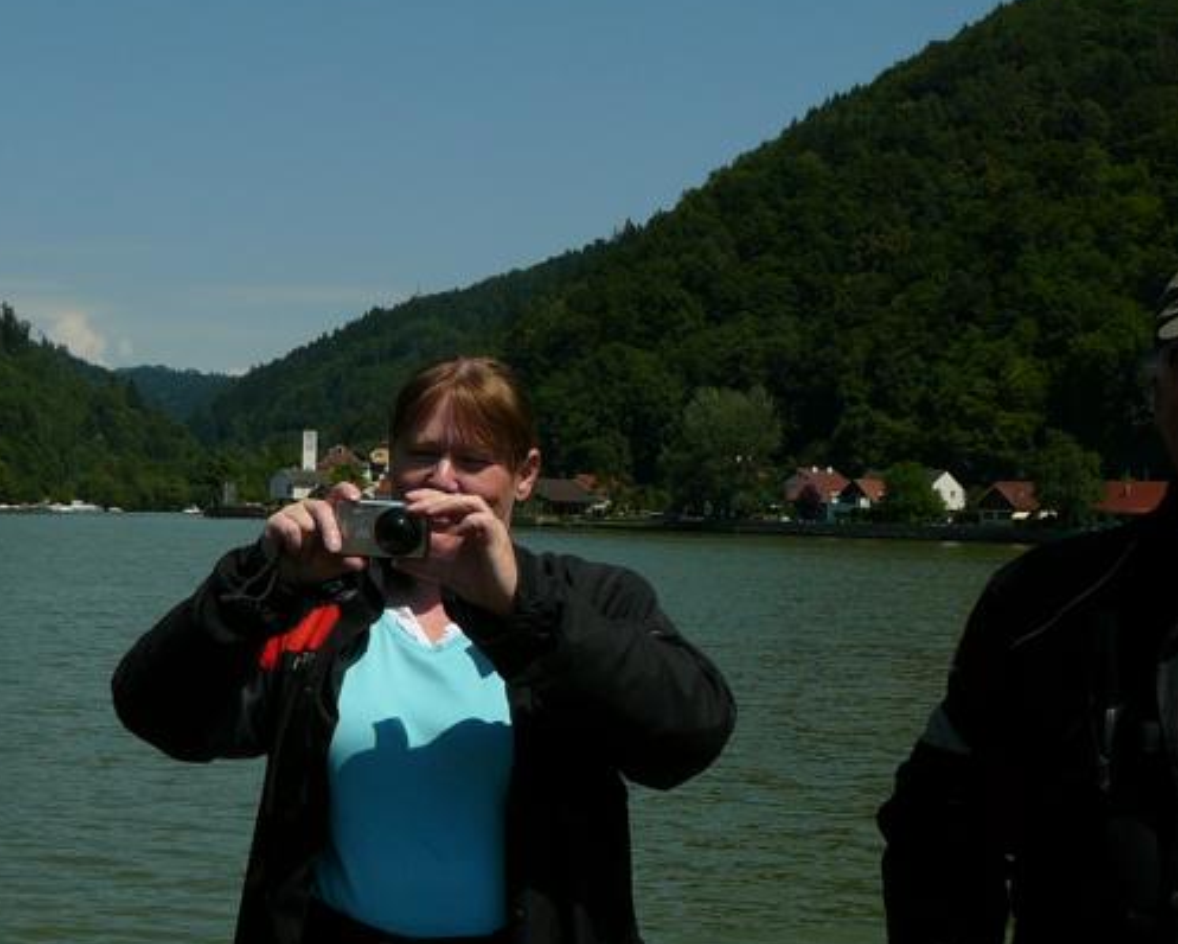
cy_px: 605
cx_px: 493
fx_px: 1918
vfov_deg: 27.5
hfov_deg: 34.1
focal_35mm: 55
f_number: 5
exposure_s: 1/800
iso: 80
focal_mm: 5.2
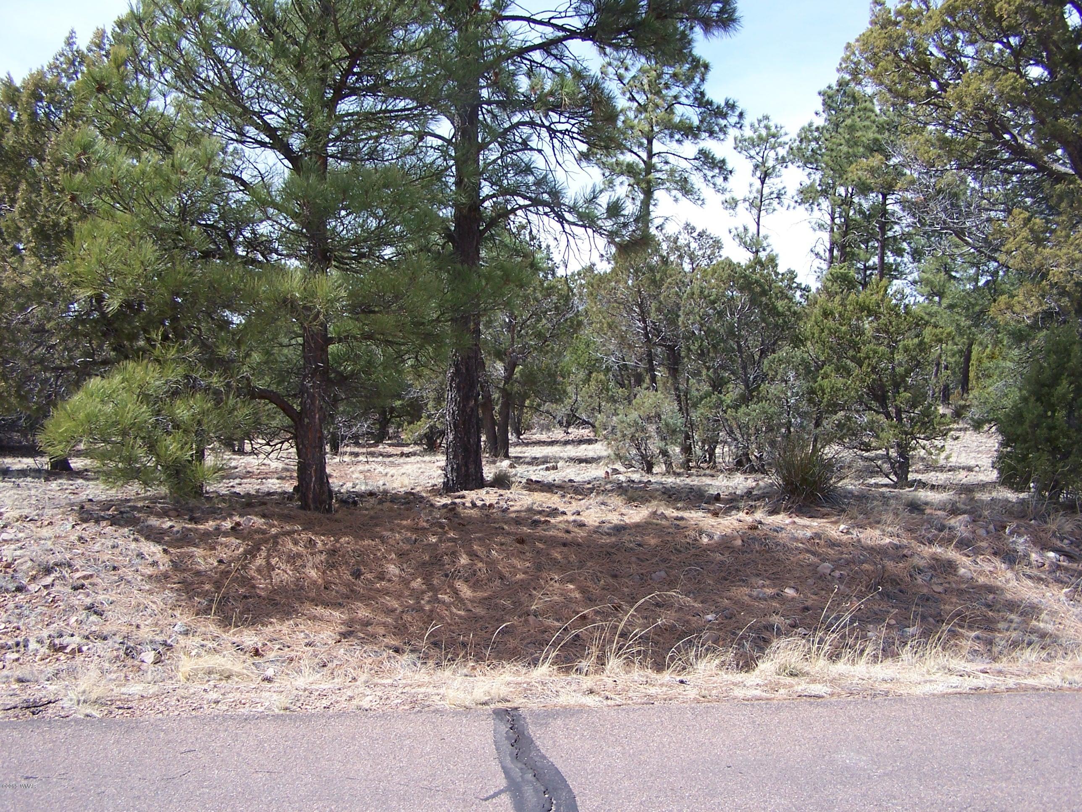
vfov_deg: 37.7
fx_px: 1188
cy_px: 406
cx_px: 541
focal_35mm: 38
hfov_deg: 49.0
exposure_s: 1/750
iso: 80
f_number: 2.8
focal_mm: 6.3
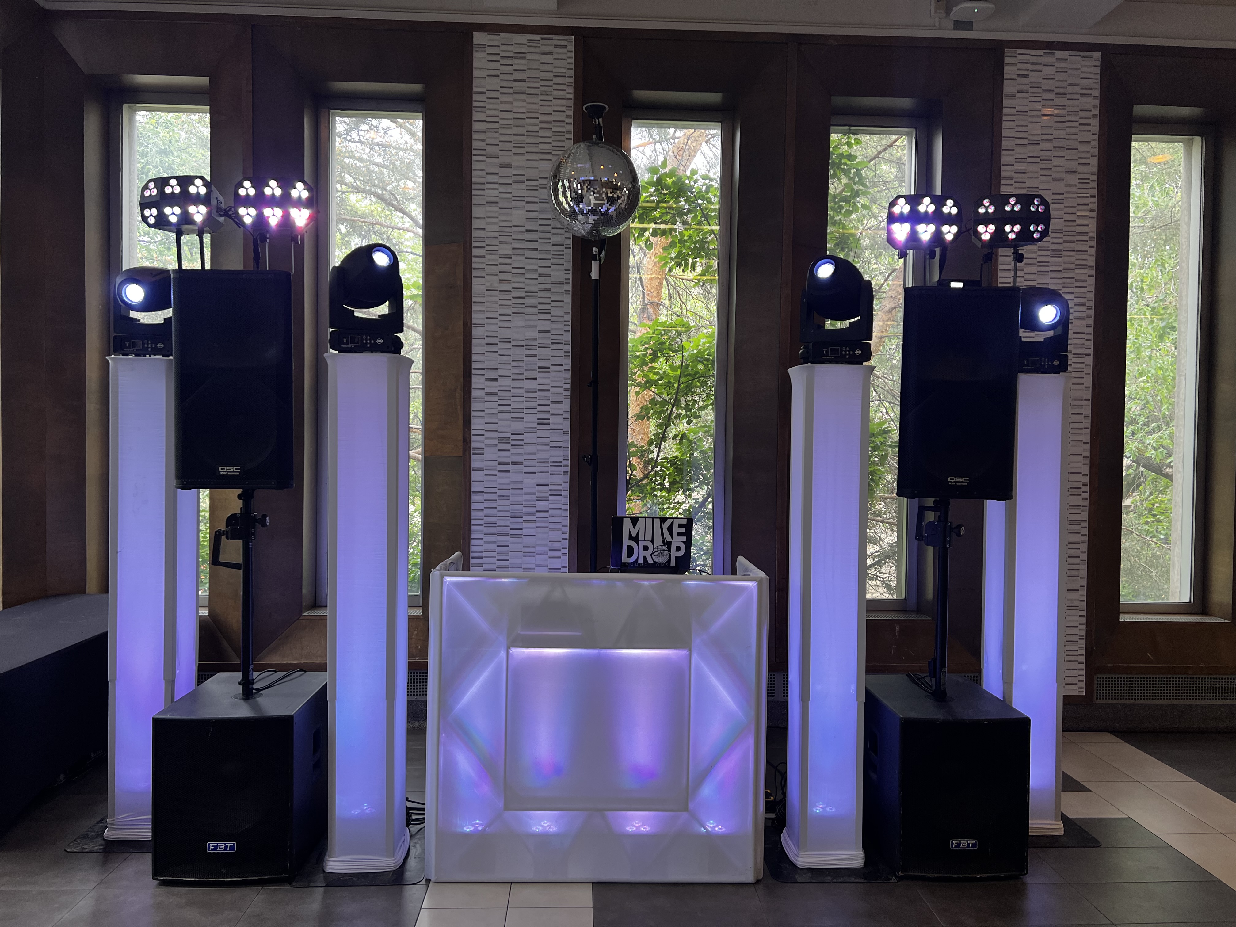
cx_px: 618
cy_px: 464
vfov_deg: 53.1
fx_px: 928
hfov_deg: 67.3
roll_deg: -0.5
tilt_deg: -1.4
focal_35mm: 26
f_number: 1.5
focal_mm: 5.7
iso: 100
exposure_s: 1/98
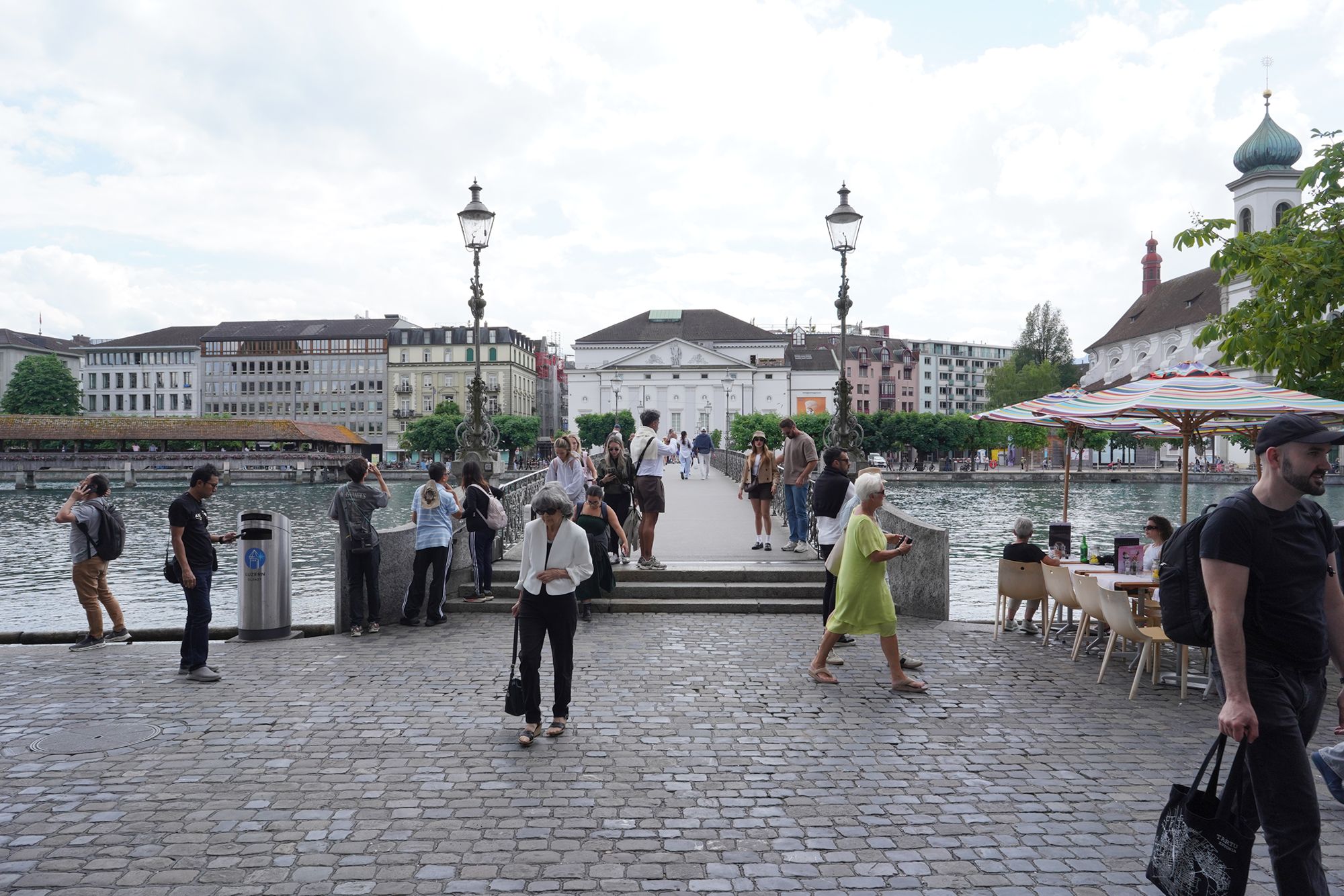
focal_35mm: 24
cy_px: 448
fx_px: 896
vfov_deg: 53.1
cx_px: 672
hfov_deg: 73.7
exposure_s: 1/320
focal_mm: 24
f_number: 13
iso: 500
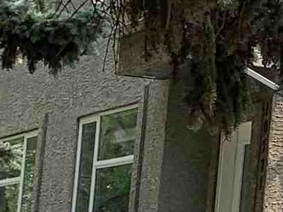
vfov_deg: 7.3
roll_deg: -3.3
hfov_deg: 7.9
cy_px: 114
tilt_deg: +5.4
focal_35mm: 203
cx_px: 953
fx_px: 1660
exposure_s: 1/1350
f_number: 1.8
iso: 25
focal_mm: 4.25
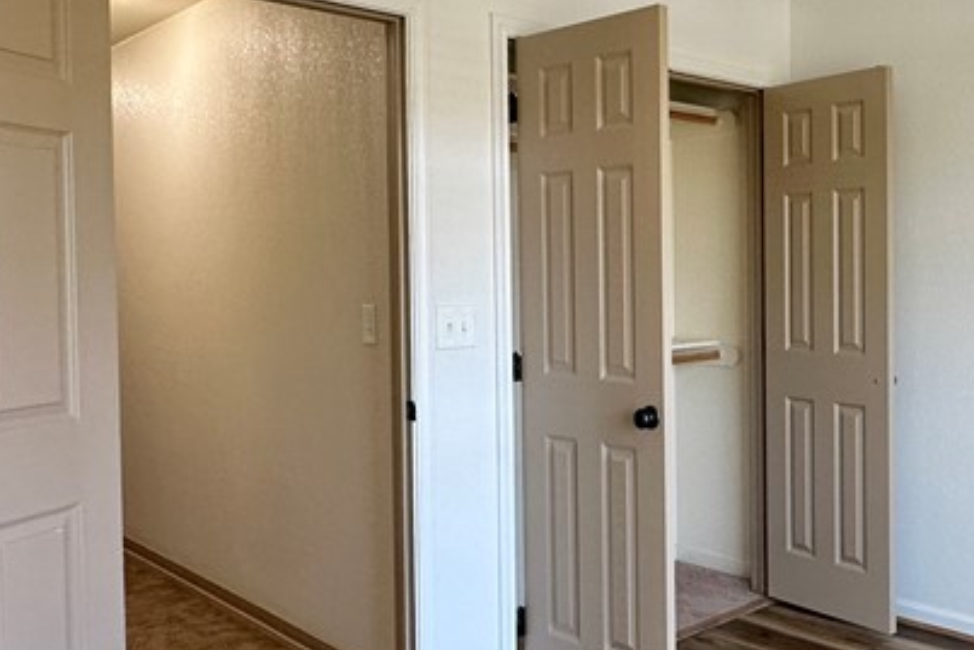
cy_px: 292
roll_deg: +0.4
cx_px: 749
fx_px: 1001
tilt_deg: -1.6
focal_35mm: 37
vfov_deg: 35.9
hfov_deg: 49.5
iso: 200
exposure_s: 1/120
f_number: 2.2
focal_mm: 2.22
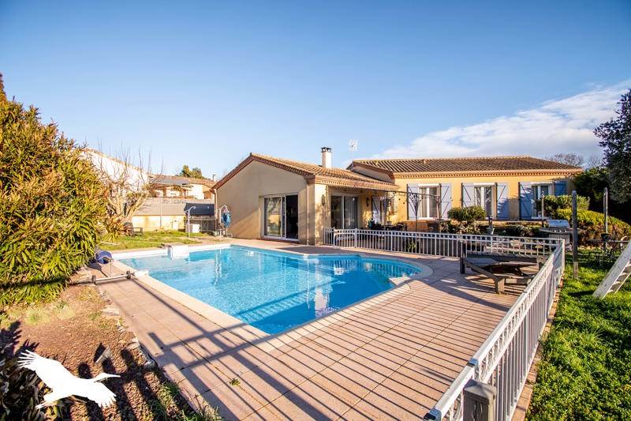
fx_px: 263
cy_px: 210
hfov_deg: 100.4
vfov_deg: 77.3
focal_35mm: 15
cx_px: 316
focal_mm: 10
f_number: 5.6
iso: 160
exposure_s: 1/320
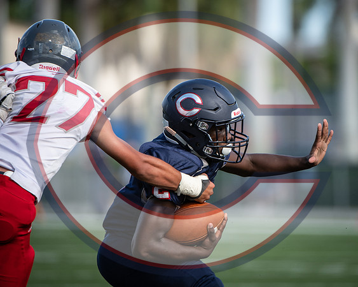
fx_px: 5089
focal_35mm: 480
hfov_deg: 4.0
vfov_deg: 3.2
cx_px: 235
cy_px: 120
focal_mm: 360
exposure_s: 1/1000
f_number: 4
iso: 250
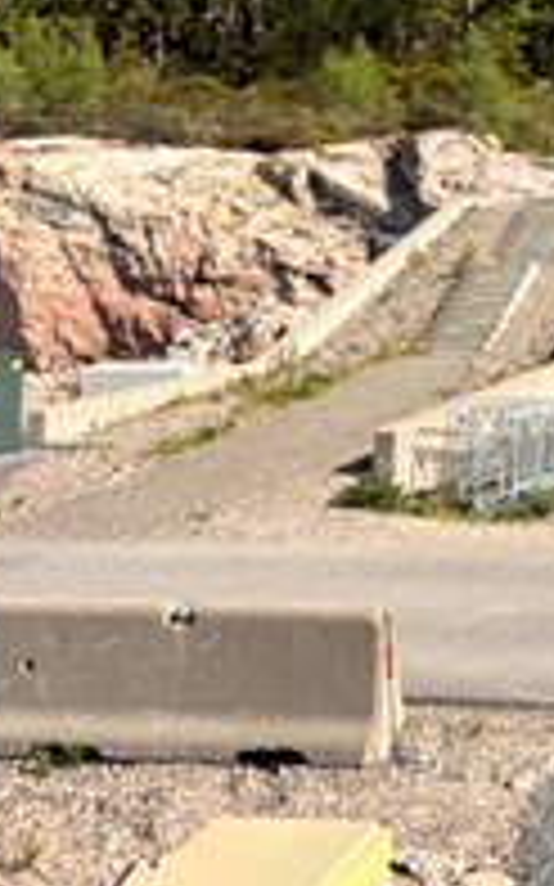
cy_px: 238
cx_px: 761
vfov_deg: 35.6
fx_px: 1354
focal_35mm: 56
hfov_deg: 20.6
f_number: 1.6
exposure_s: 1/3125
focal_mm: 5.96
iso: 50
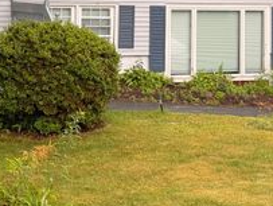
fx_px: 932
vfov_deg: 12.4
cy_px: -11
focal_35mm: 118
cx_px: 128
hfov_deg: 16.7
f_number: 1.78
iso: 80
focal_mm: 6.76
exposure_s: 1/121
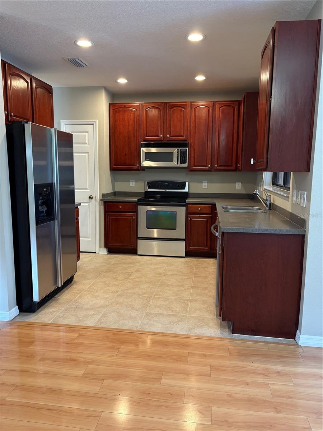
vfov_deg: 67.3
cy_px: 216
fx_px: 323
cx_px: 162
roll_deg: -0.5
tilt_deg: -7.6
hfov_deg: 53.1
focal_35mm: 26
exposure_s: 1/60
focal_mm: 5.96
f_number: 1.6
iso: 200
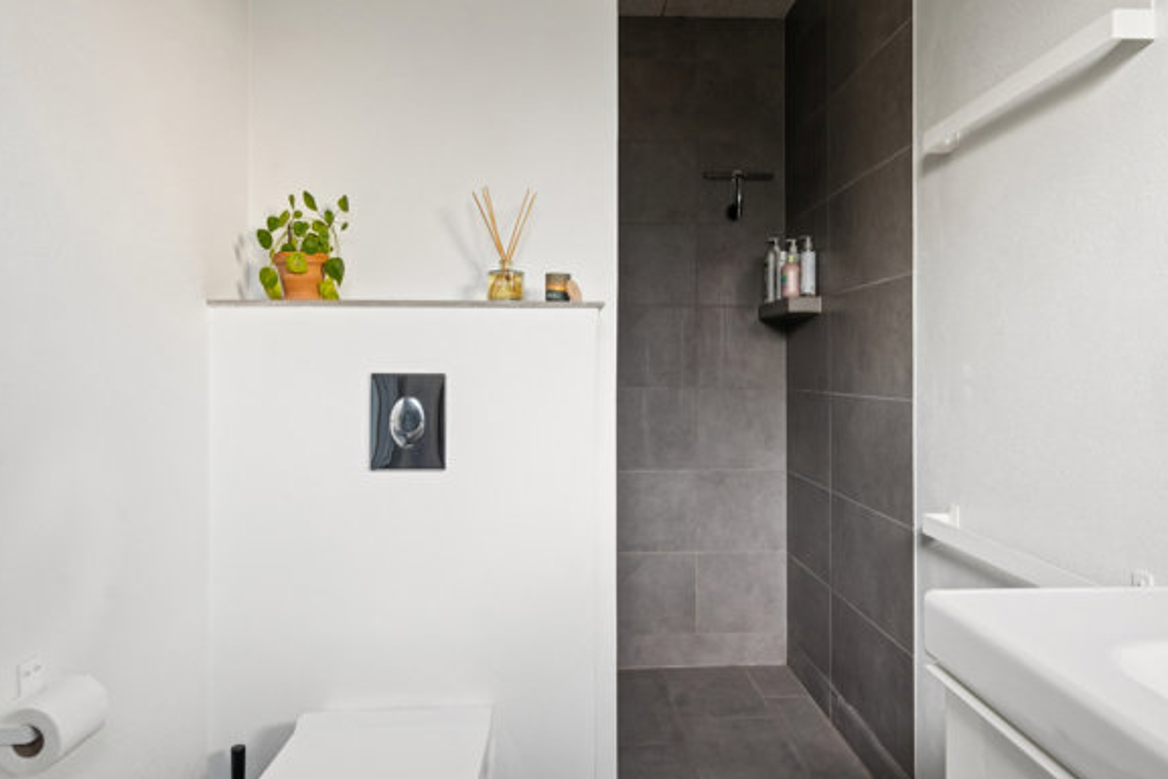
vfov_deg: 51.2
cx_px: 602
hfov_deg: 71.5
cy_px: 362
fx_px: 811
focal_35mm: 25
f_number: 4
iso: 400
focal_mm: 18
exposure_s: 1/3.33
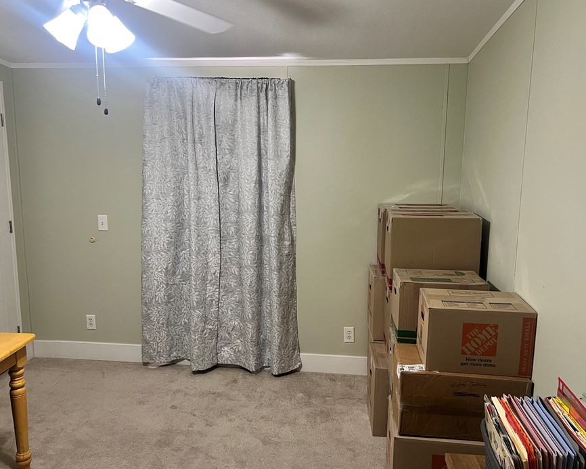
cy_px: 231
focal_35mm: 30
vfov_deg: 48.5
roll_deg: -0.5
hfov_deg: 58.7
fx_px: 520
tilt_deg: -8.3
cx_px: 276
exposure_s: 1/60
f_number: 1.5
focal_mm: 5.7
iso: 160
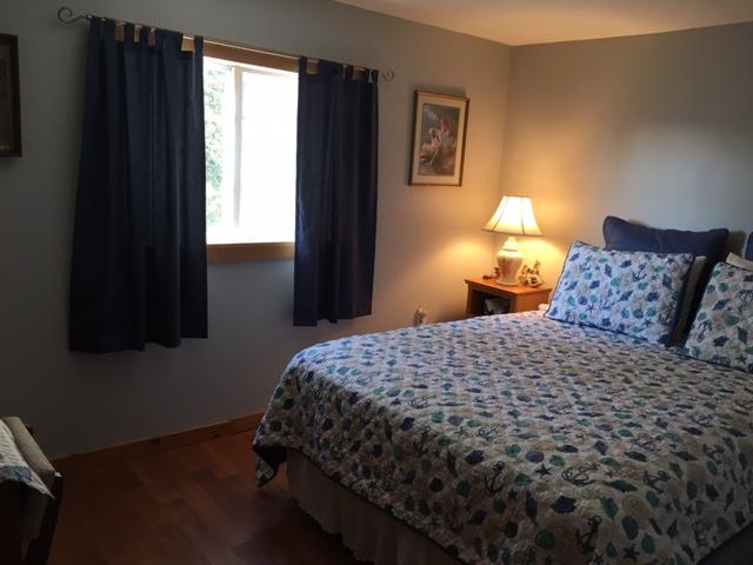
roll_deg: -4.0
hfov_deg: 61.7
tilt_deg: -11.2
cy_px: 282
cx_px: 376
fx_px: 631
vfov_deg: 48.2
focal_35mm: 29
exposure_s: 1/30
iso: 50
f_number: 2.2
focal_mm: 4.15
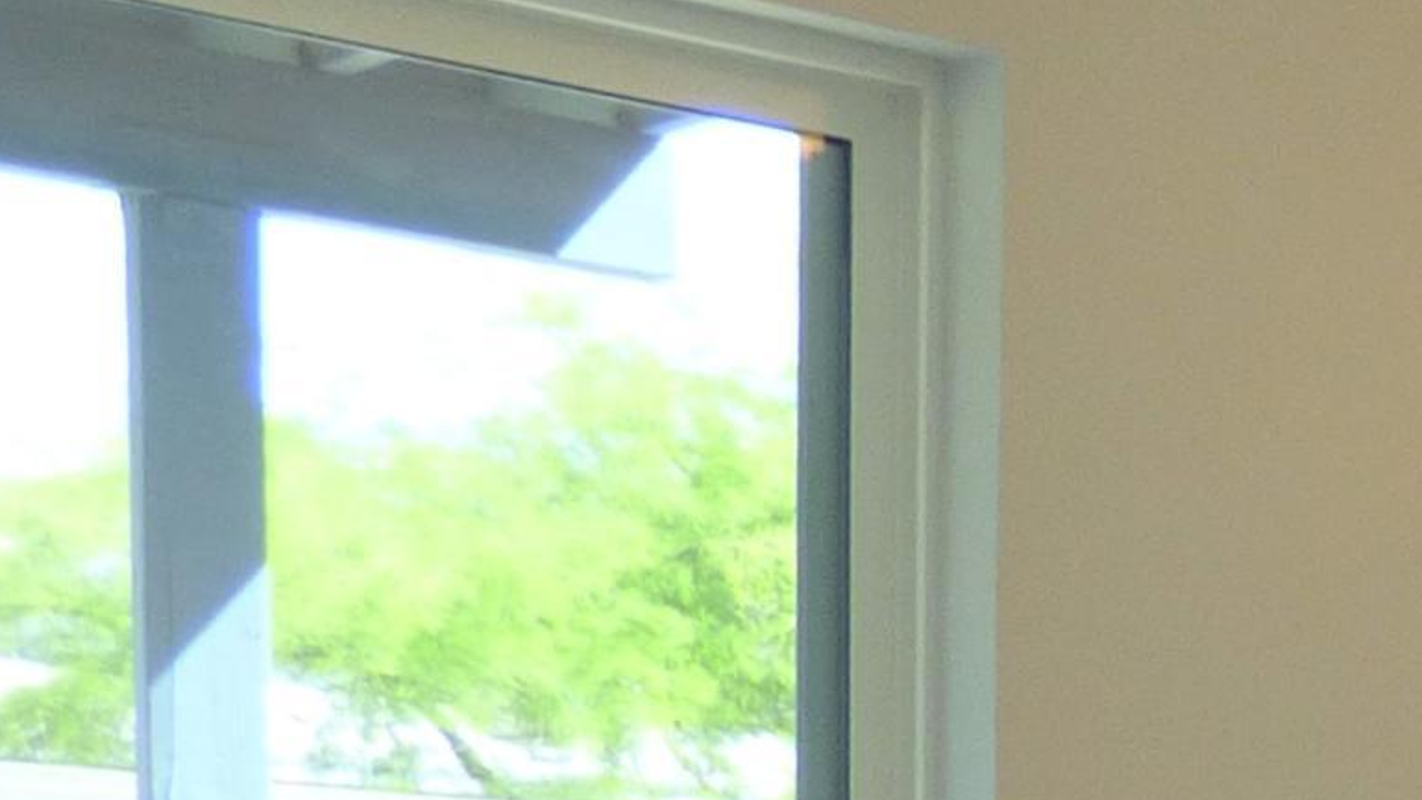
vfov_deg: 12.3
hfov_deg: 18.4
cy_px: 1690
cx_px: 2694
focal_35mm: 85
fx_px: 3206
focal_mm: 3.58
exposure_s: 1/80
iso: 100
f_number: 2.8
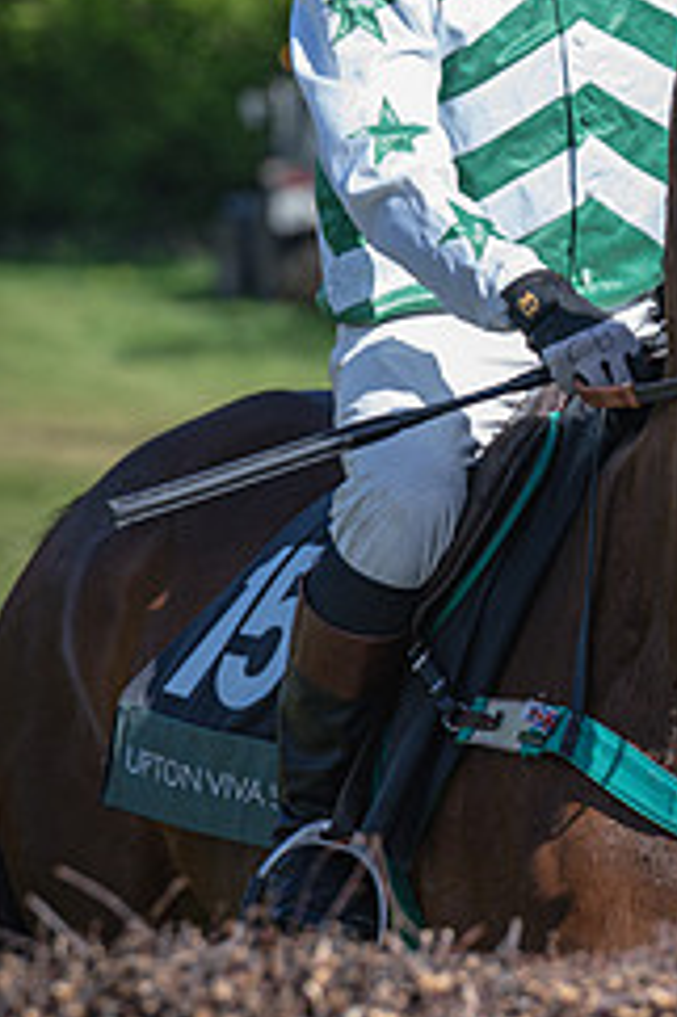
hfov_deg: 4.2
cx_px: 784
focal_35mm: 326
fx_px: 9208
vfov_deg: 6.3
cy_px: 295
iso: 400
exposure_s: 1/1600
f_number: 4
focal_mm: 110
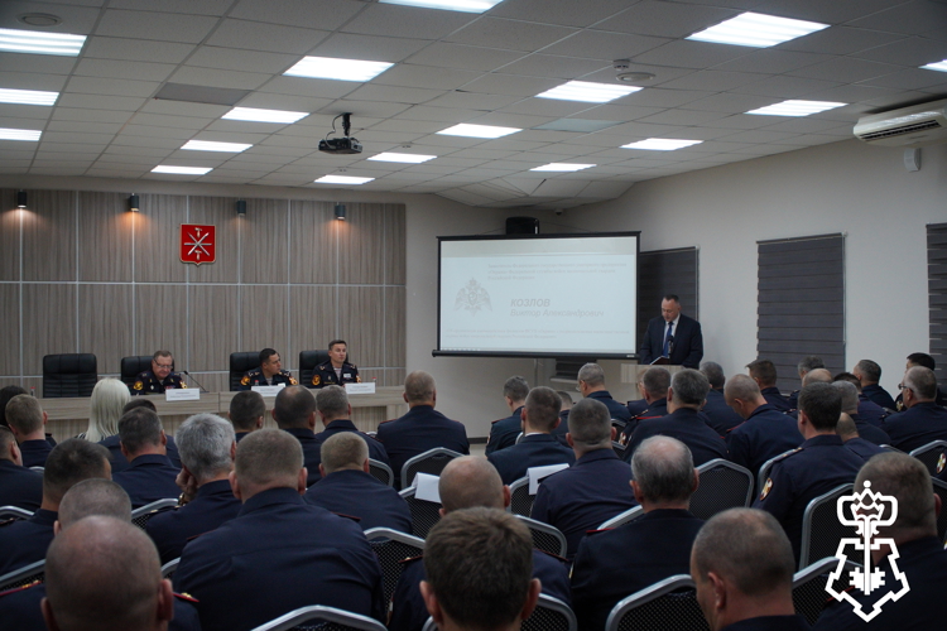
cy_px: 316
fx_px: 947
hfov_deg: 53.1
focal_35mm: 36
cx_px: 474
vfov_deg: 36.9
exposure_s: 1/320
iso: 1000
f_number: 4
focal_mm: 24
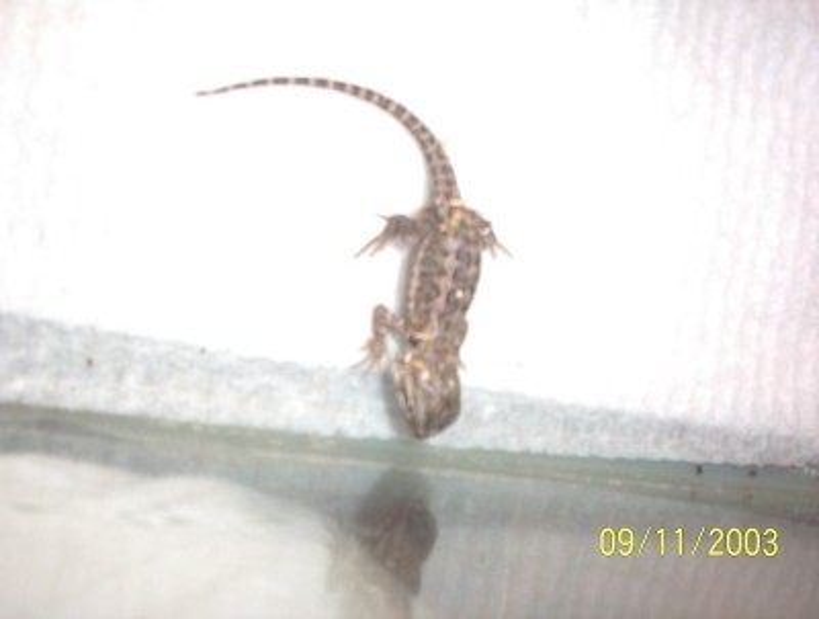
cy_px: 310
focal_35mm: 39
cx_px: 410
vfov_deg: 37.0
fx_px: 925
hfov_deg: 47.8
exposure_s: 1/30
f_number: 4.5
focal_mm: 6
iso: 140
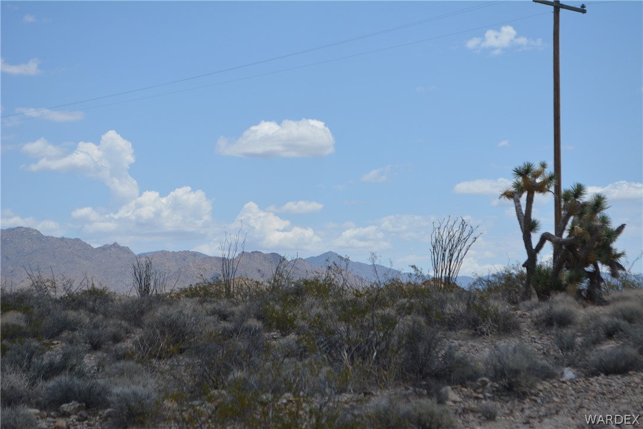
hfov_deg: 24.6
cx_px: 322
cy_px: 214
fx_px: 1474
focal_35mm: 82
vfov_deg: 16.6
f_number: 7.1
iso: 400
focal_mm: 55
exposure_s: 1/2000
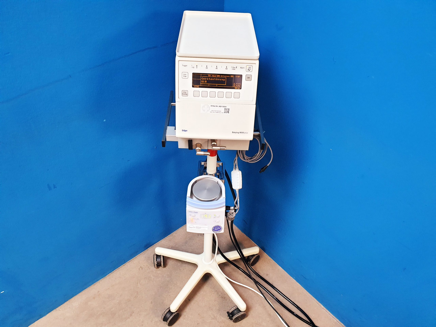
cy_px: 164
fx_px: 327
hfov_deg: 67.3
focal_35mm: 26
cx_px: 218
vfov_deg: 53.1
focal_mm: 4.3
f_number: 2.4
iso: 320
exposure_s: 1/50
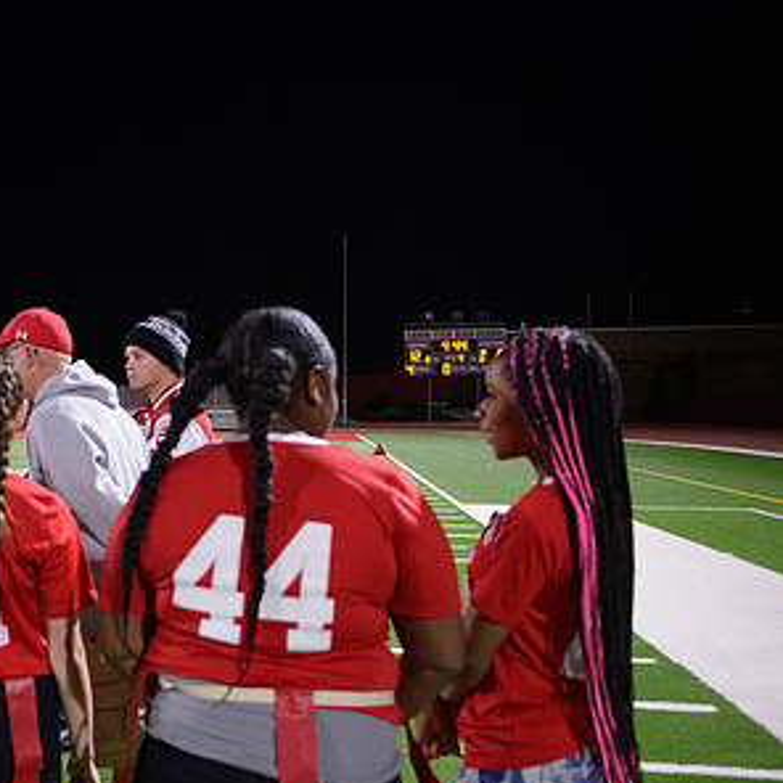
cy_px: 446
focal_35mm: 40
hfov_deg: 37.8
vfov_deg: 41.8
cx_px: 19
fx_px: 1024
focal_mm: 24
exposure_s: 1/320
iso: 3200
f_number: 2.8
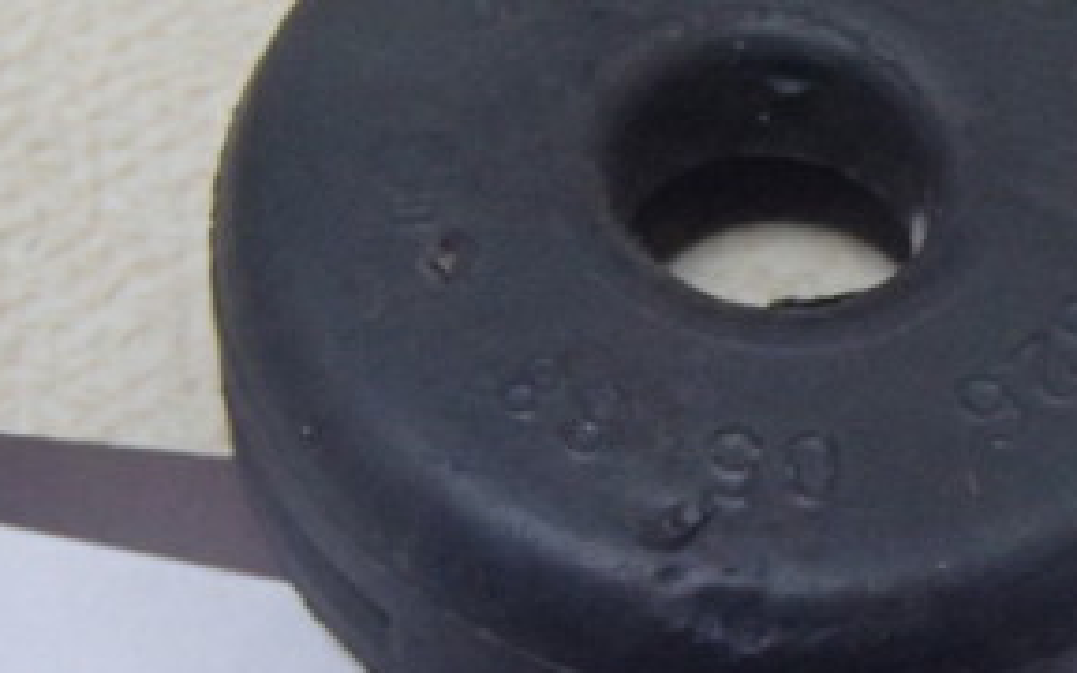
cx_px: 804
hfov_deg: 23.6
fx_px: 2554
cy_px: 537
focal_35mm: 87
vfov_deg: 14.9
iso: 800
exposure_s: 1/50
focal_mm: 6.64
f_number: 4.7
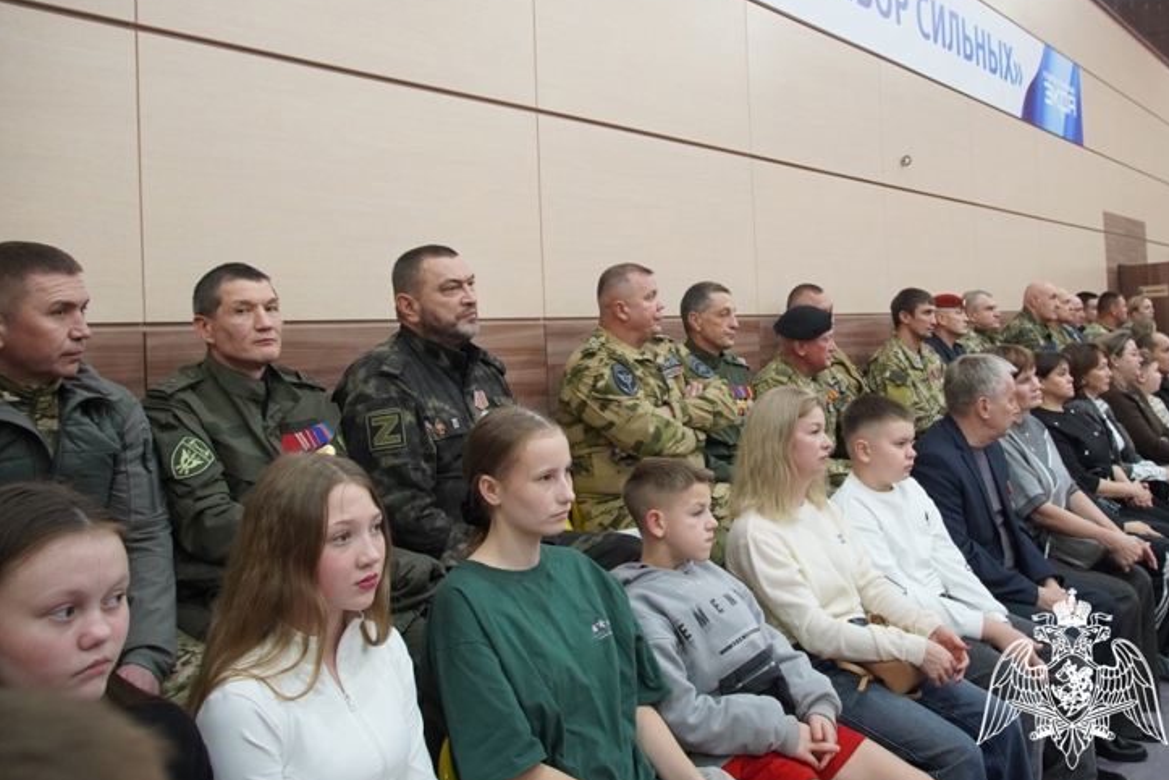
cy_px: 380
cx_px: 577
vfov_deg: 46.4
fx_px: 909
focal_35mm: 28
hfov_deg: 65.5
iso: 1600
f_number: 4
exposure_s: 1/160
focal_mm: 18
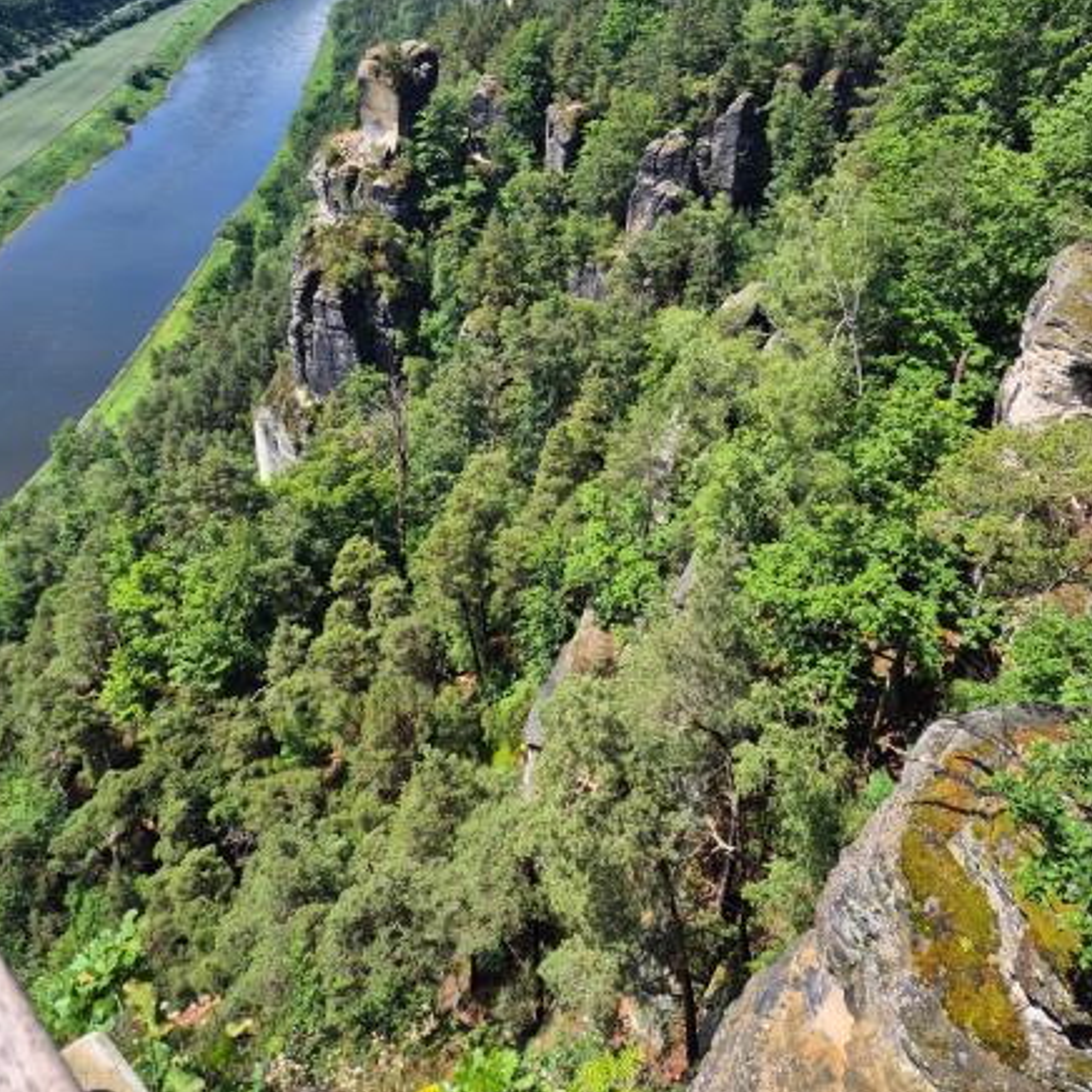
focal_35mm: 28
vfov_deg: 56.7
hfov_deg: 57.3
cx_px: 536
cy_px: 421
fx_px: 999
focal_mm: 5.4
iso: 25
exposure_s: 1/1224
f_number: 1.8
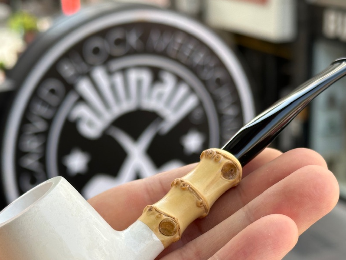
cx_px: 183
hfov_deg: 25.3
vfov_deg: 19.0
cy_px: 190
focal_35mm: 77
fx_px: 769
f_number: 1.78
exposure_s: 1/508
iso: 64
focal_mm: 6.86
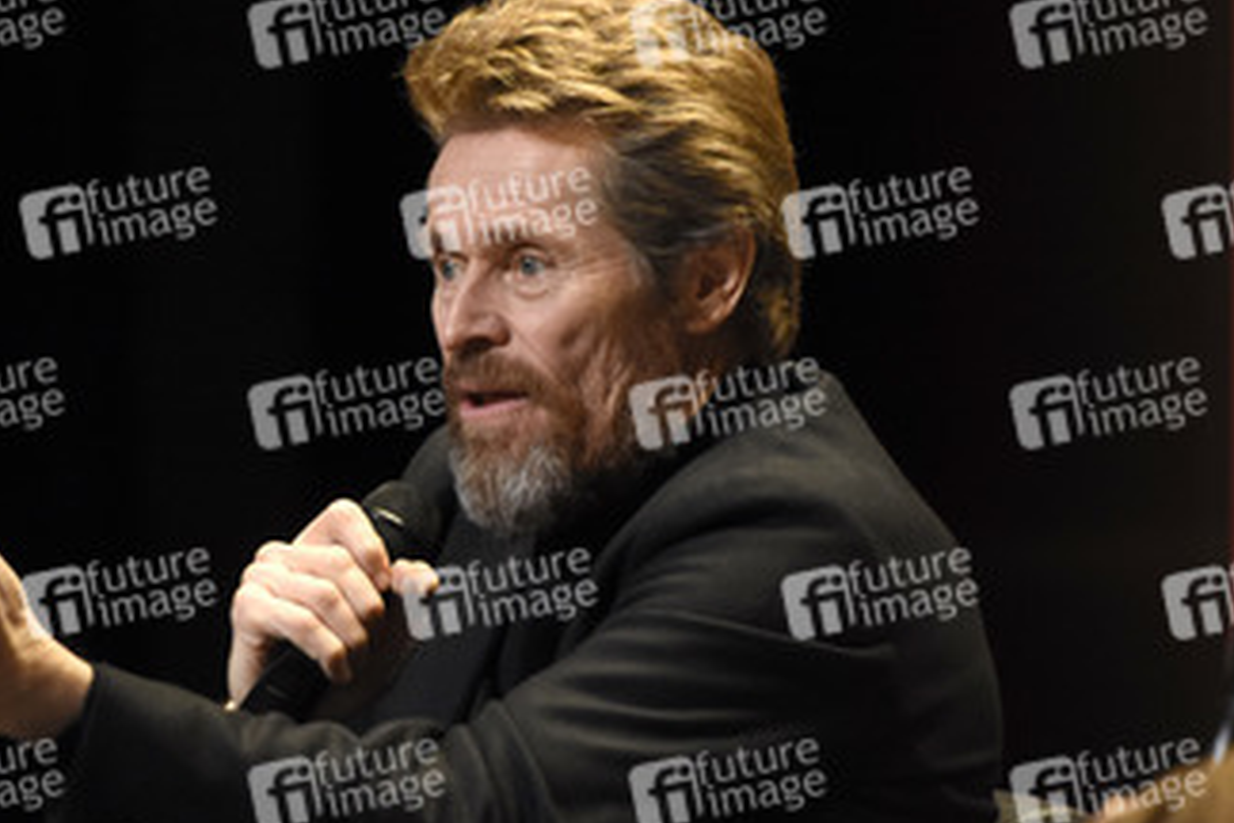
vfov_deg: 3.3
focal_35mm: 417
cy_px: 499
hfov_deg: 4.9
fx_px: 14293
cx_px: 398
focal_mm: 200
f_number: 3.2
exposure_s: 1/160
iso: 2500
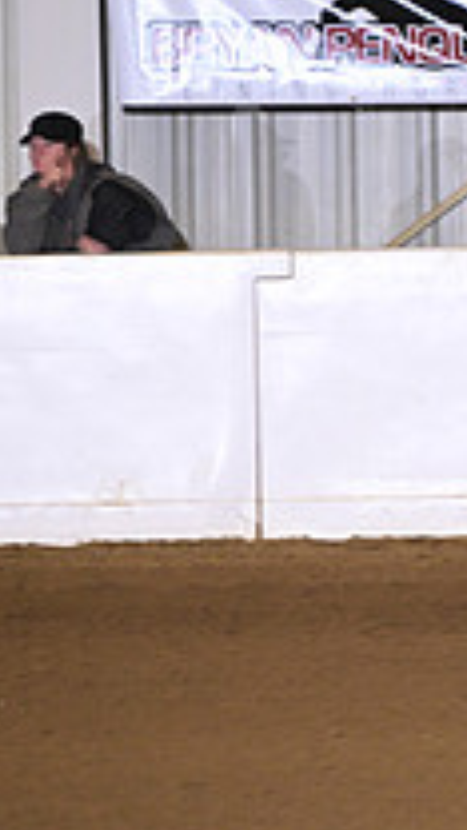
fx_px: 12878
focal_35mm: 585
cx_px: 1090
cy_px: 130
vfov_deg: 3.7
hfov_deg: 2.1
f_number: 4
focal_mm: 200
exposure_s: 1/200
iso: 2000
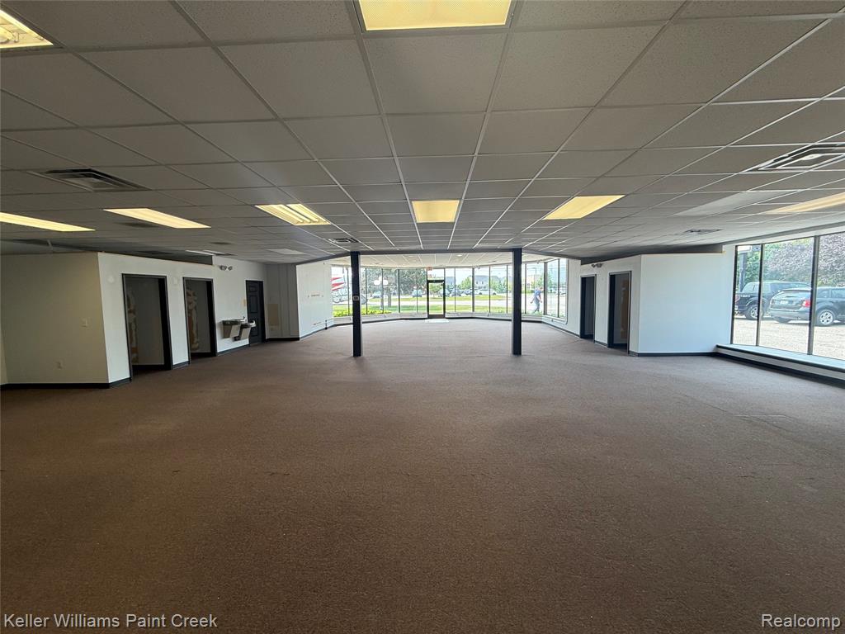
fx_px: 342
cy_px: 317
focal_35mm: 14
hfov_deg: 102.1
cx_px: 422
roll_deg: +1.0
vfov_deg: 85.7
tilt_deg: -3.9
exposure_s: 1/171
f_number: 2.2
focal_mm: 2.22
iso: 50
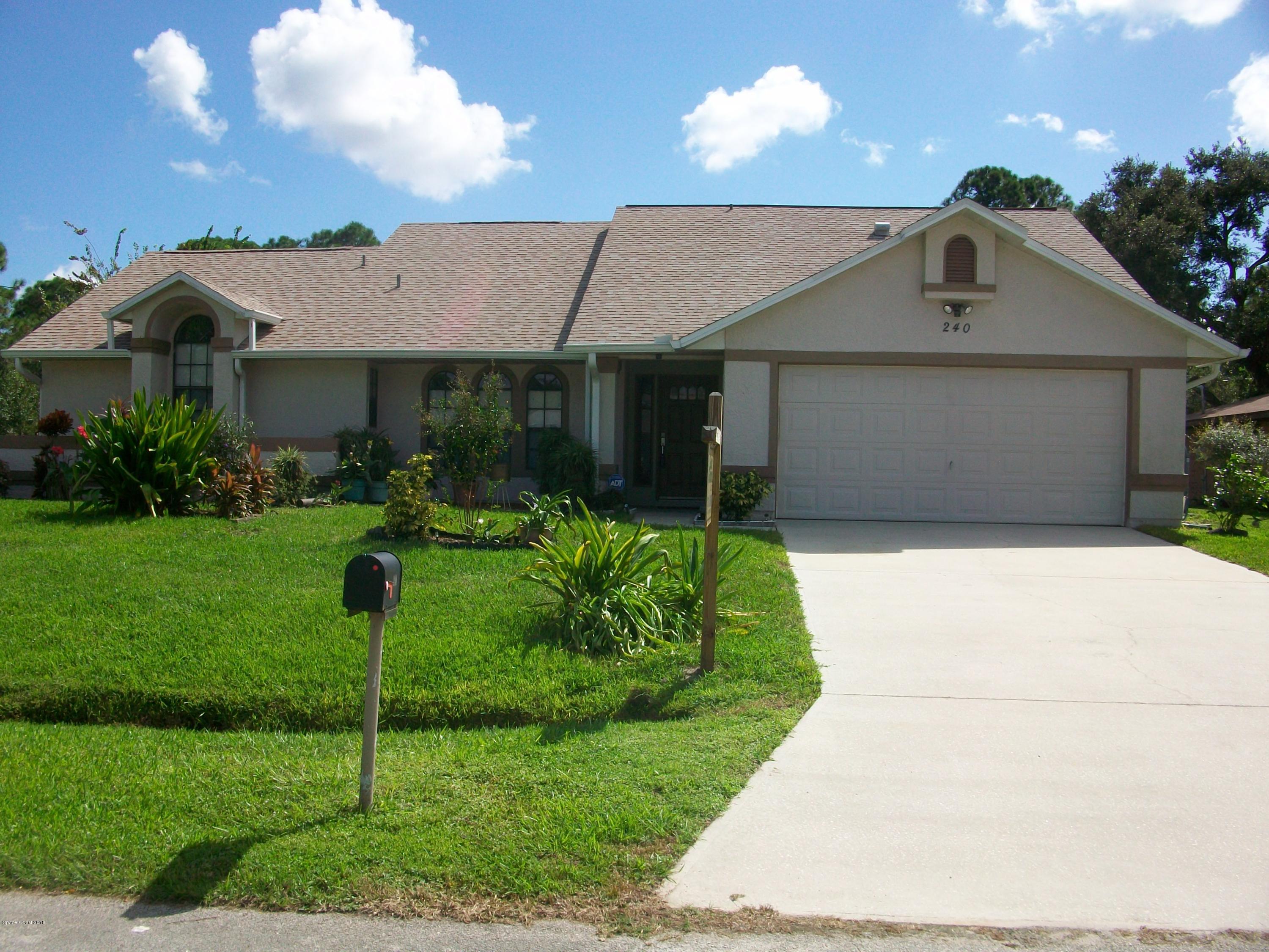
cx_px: 634
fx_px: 1173
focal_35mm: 32
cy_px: 476
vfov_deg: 44.2
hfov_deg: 56.8
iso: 64
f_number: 5.5
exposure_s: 1/320
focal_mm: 5.7
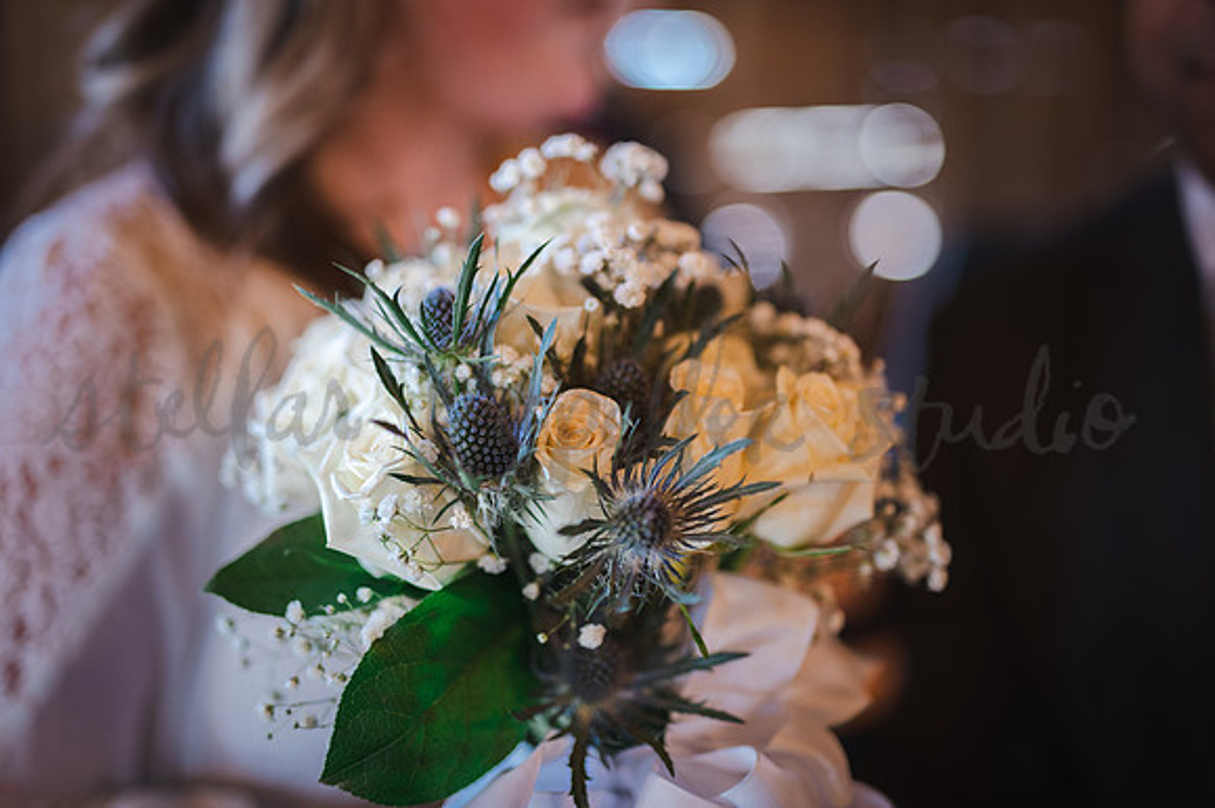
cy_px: 404
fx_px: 1686
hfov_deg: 39.6
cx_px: 608
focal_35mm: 50
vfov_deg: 27.0
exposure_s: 1/160
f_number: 1.4
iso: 1000
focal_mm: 50
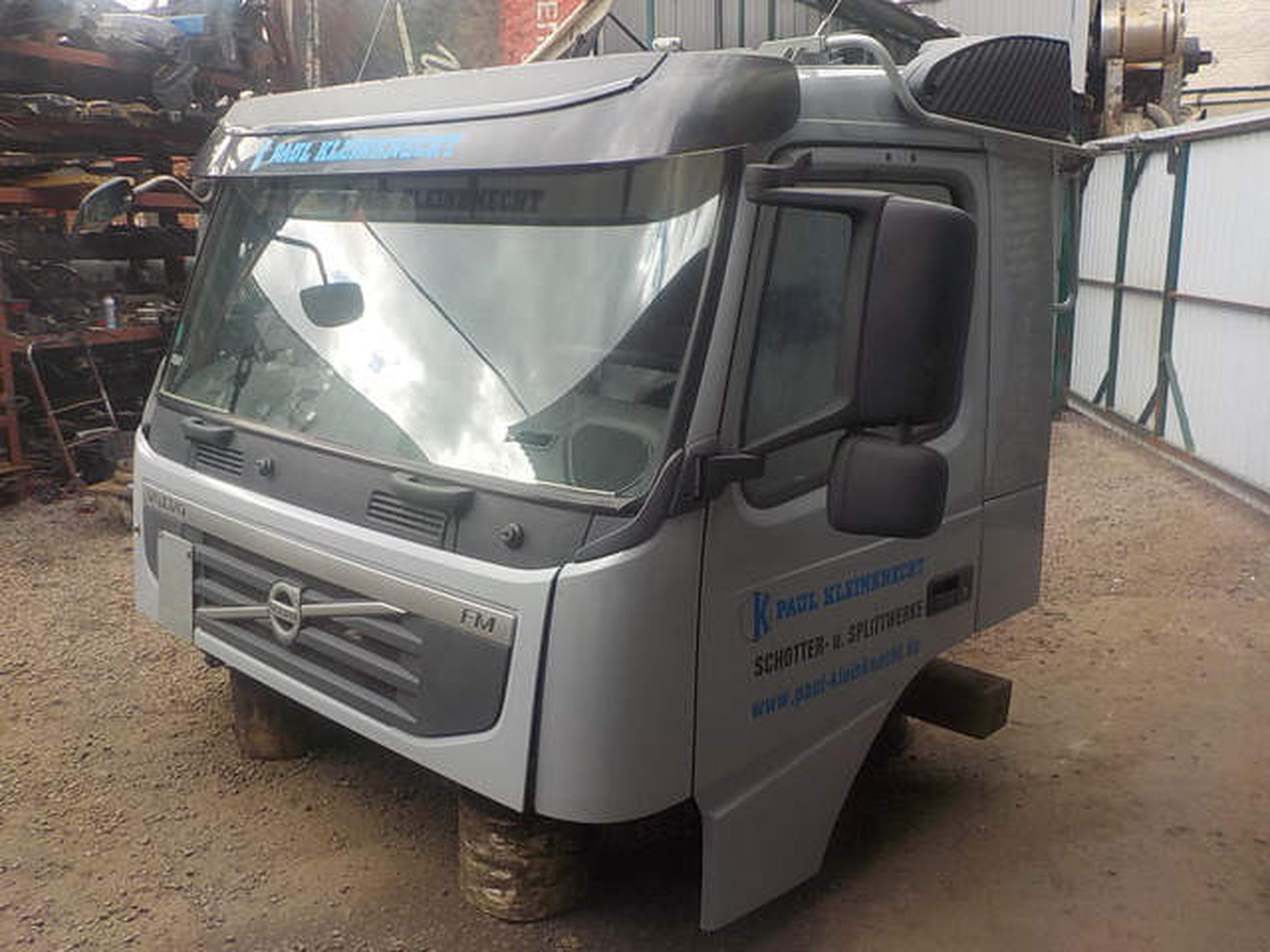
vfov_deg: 46.8
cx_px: 635
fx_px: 1101
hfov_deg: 60.0
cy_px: 476
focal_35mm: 30
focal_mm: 4.1
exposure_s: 1/200
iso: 125
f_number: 3.3
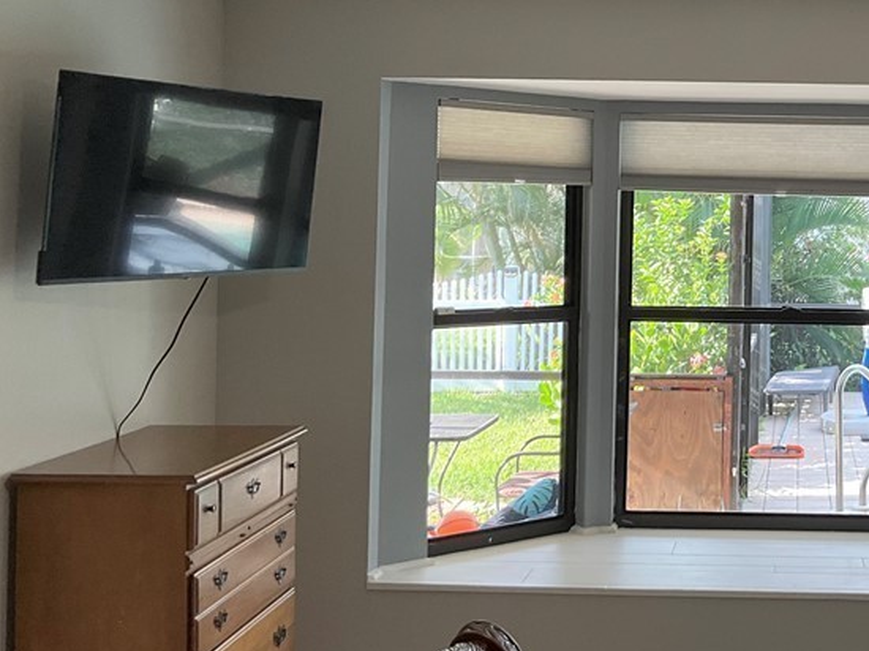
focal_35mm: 54
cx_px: 796
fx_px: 1355
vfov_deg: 26.8
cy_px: 190
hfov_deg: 33.5
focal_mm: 3
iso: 40
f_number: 1.8
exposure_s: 1/60
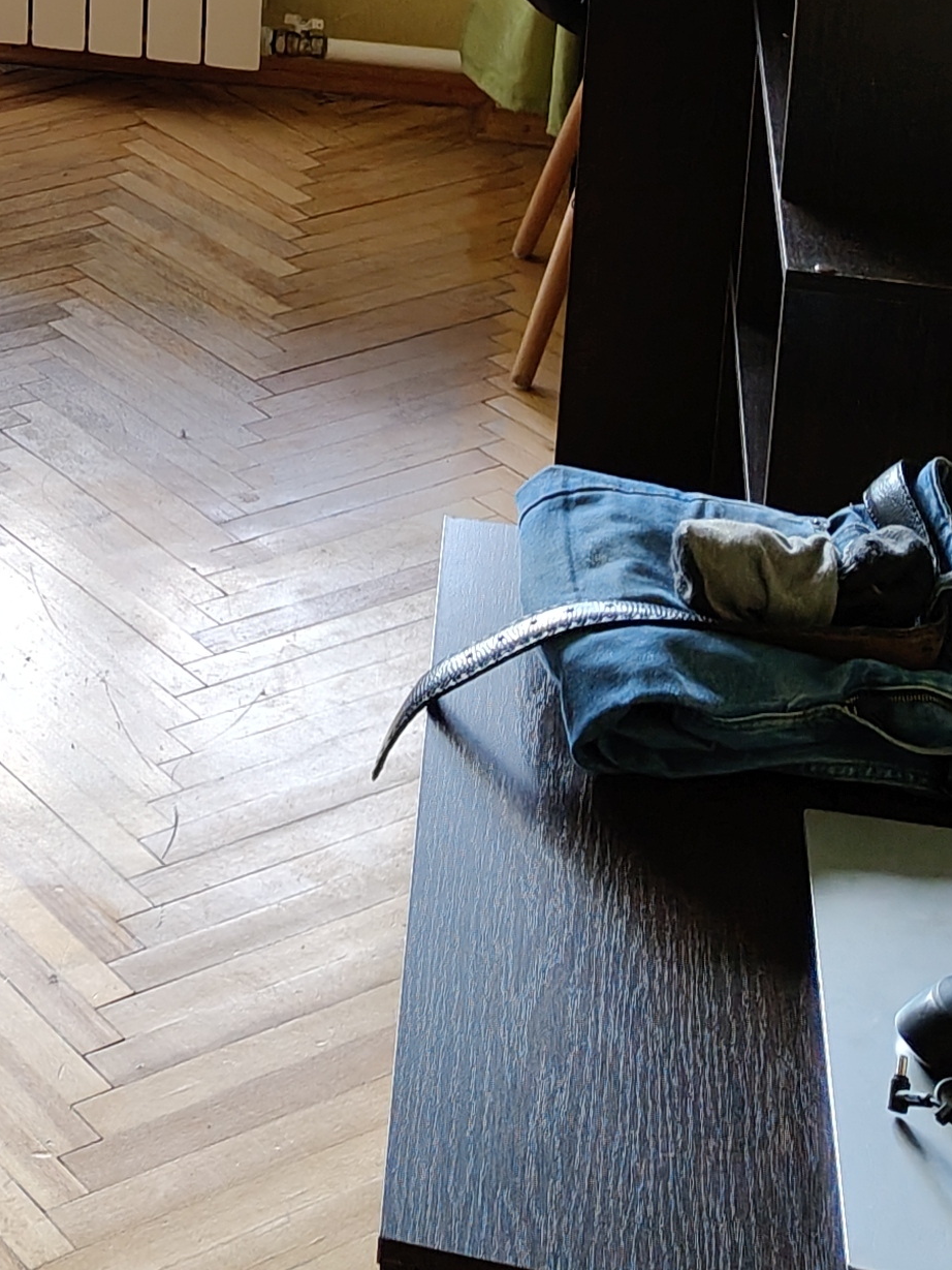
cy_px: -350
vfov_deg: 22.1
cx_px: -265
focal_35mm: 80
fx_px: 2933
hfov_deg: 17.4
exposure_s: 1/50
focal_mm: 5.59
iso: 80
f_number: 1.8
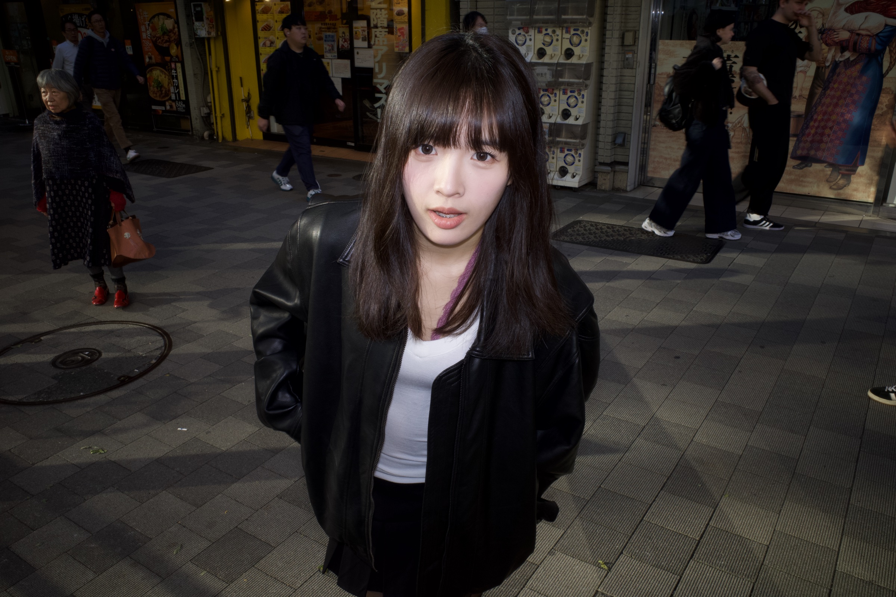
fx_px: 697
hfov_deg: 65.5
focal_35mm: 28
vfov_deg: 46.4
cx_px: 448
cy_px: 298
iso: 400
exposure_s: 1/50
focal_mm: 18.3
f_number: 16
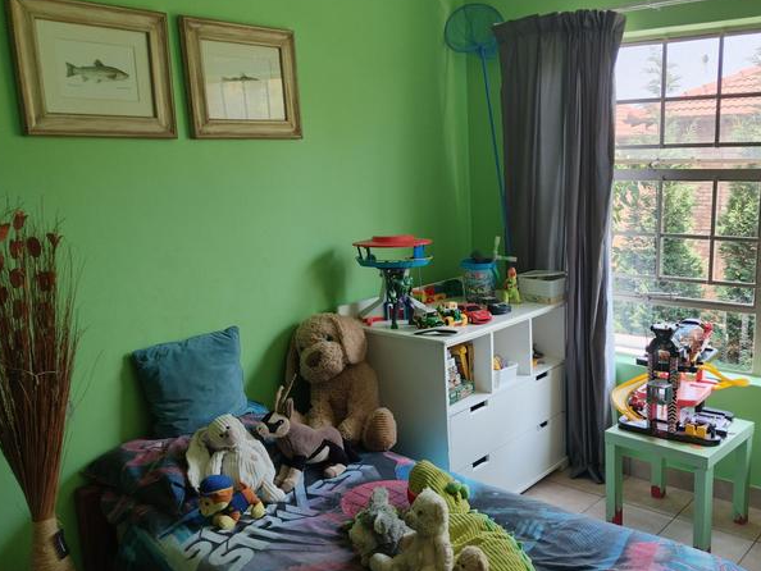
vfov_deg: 40.6
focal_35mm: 35
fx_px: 770
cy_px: 324
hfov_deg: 51.8
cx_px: 496
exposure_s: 1/50
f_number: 1.8
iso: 127
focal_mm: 4.7
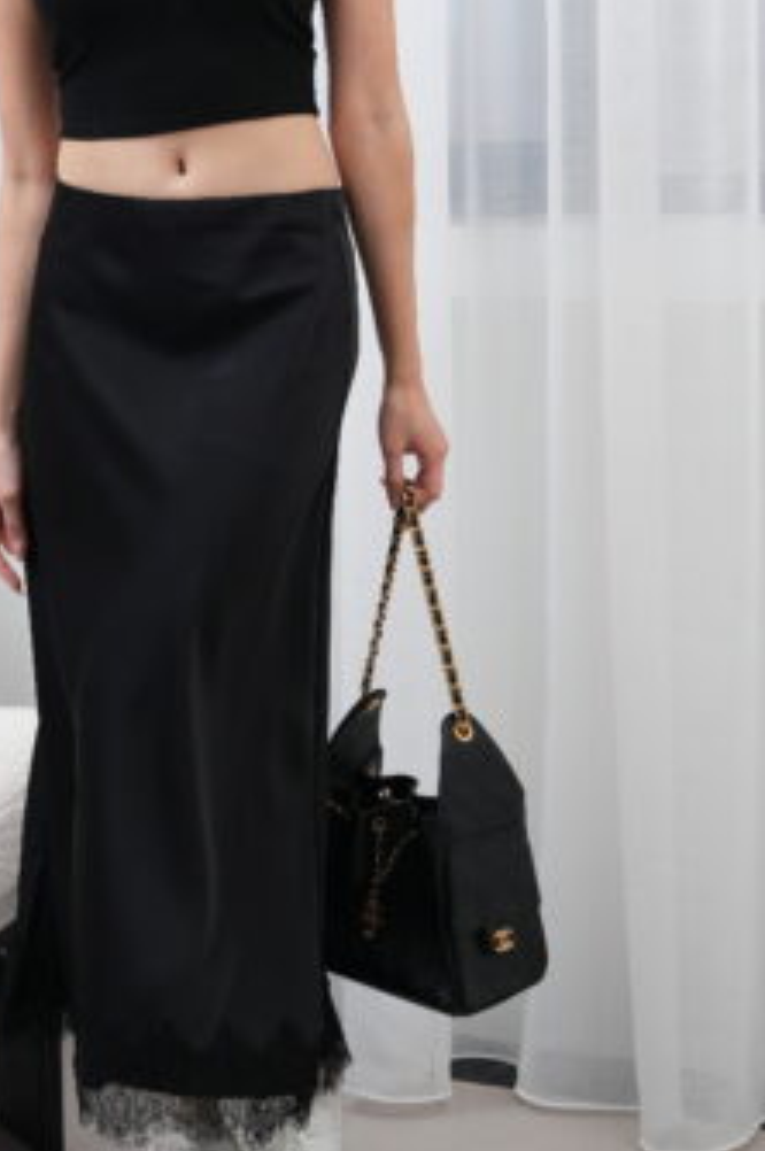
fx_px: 3258
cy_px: 279
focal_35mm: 102
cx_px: 293
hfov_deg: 13.4
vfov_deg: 19.9
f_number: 5
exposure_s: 1/200
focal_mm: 54
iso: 250
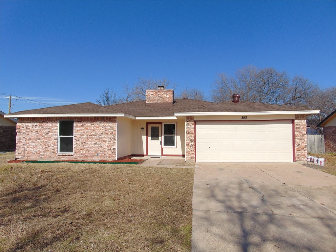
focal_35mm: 25
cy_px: 126
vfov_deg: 54.9
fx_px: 243
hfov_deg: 69.4
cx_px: 168
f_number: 7.7
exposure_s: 1/400
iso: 80
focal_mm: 4.5
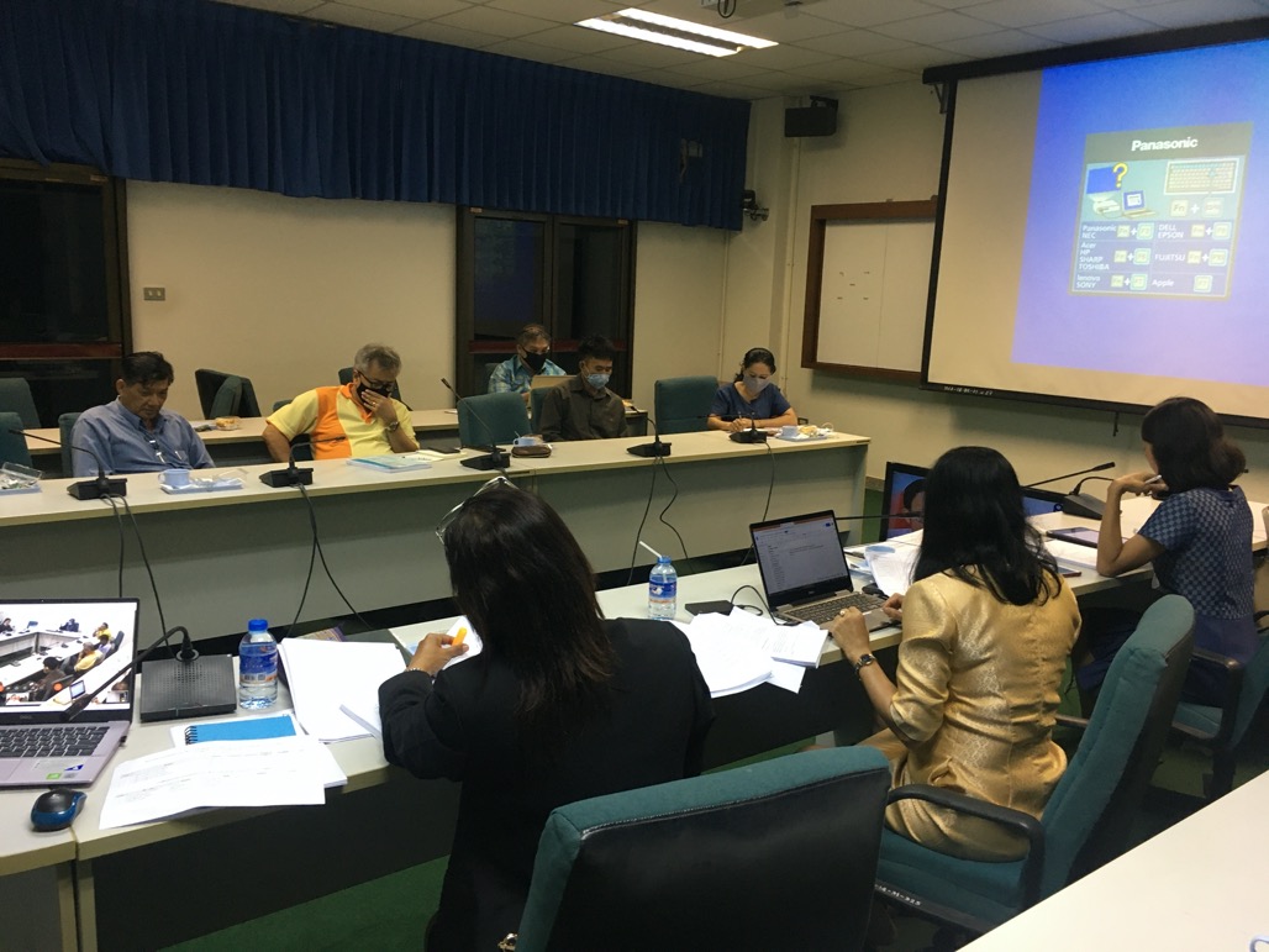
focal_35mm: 29
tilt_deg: -10.0
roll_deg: -2.2
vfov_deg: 48.2
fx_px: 1063
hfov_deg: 61.7
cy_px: 476
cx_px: 634
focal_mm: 4.15
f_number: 2.2
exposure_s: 1/33
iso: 125
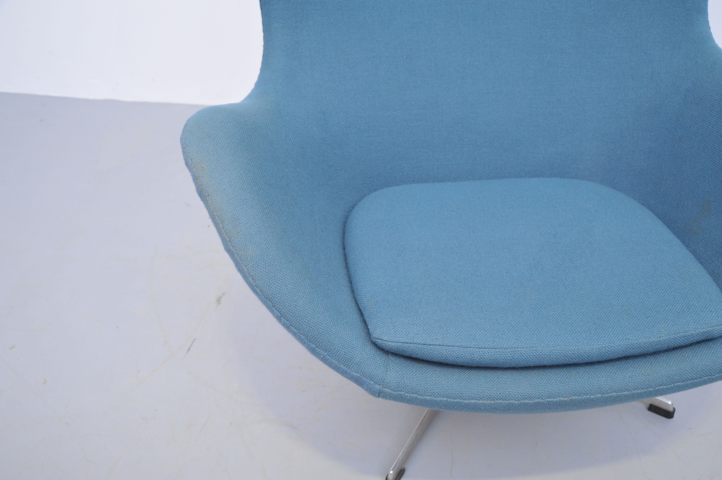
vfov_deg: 37.8
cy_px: 240
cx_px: 361
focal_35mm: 35
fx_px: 701
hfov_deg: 54.5
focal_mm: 35
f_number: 9
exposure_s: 1/200
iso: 1600
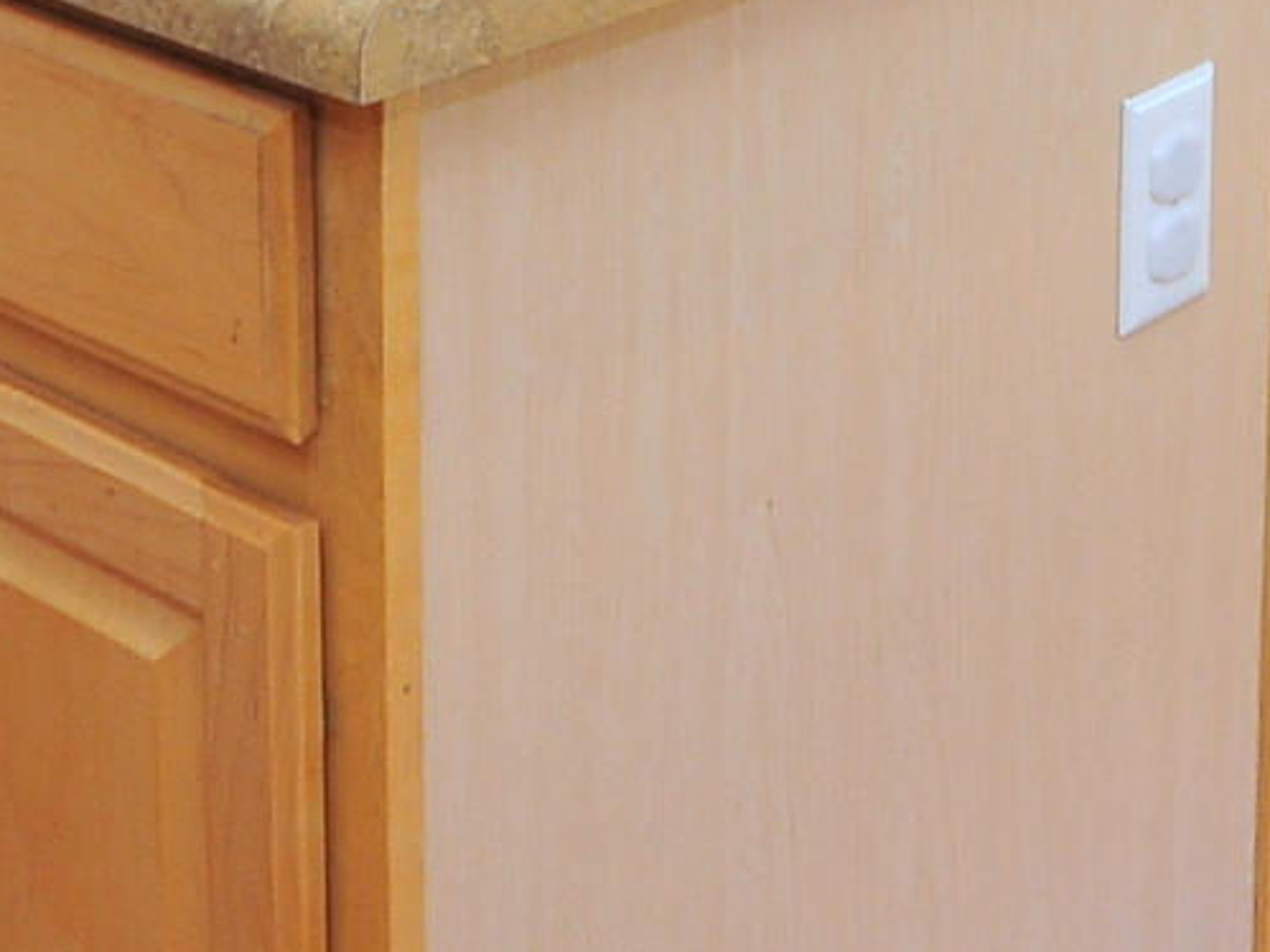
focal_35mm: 104
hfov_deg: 18.9
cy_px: -1036
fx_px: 3815
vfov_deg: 12.3
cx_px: 695
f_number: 7.1
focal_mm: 18
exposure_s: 1/30
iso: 1000
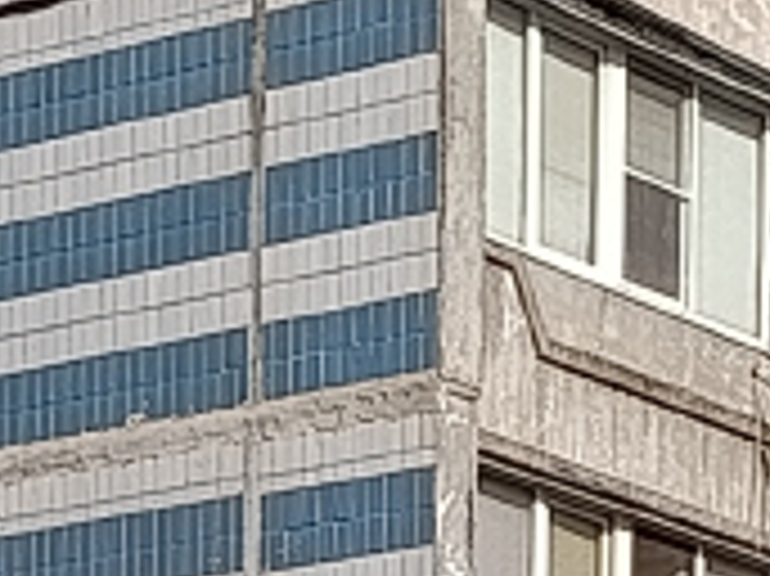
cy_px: 1618
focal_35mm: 267
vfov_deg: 5.3
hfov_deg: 7.3
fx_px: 5935
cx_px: 1031
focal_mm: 6.11
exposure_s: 1/900
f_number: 1.7
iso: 50
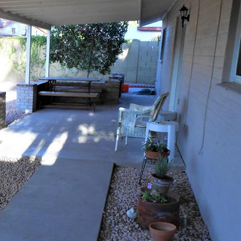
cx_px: 19
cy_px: 169
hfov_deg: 29.6
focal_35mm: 55
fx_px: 433
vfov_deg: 30.7
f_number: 3.8
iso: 80
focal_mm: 5.3
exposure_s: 1/80
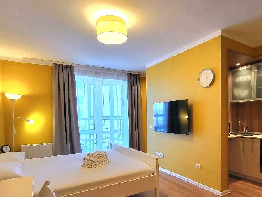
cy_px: 123
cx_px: 148
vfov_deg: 60.3
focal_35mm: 22
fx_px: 167
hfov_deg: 76.0
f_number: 2.2
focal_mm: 1.74
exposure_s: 1/50
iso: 125
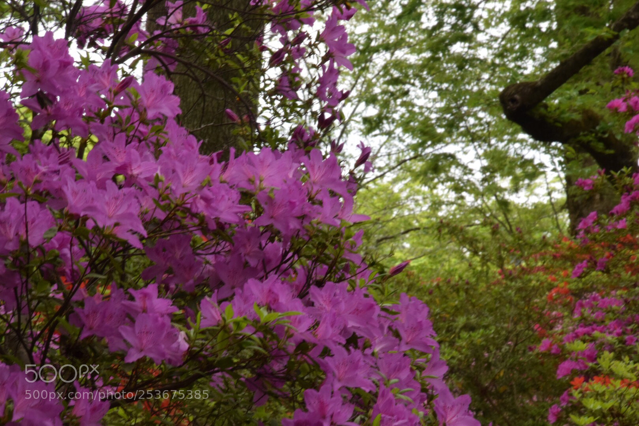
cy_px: 213
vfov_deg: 8.3
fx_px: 2929
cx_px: 320
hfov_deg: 12.5
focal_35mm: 165
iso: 400
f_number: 32
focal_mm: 110
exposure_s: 1/8
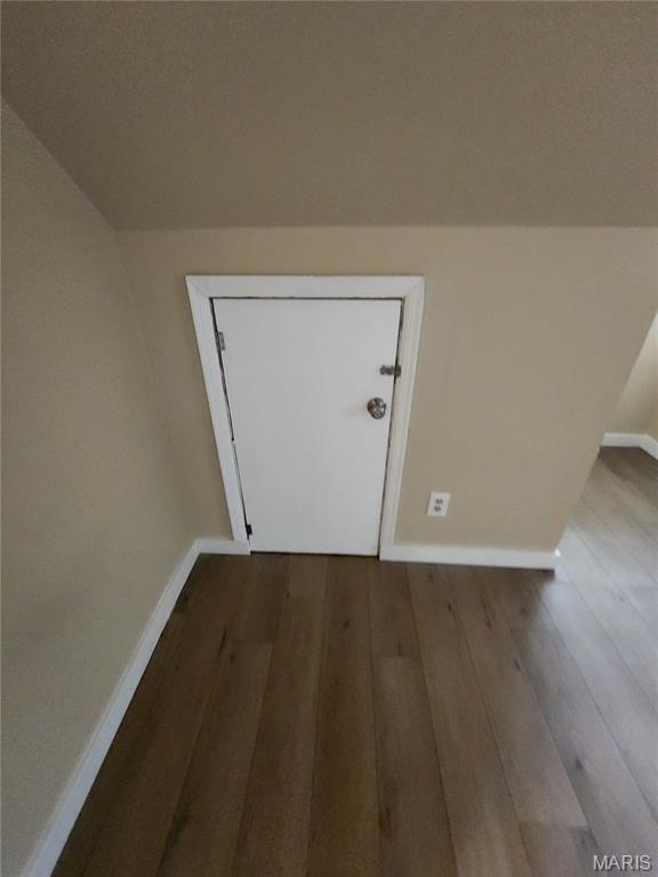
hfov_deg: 89.9
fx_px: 329
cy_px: 438
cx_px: 329
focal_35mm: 13
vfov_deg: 106.2
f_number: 2.2
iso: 800
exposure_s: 1/24
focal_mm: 2.2
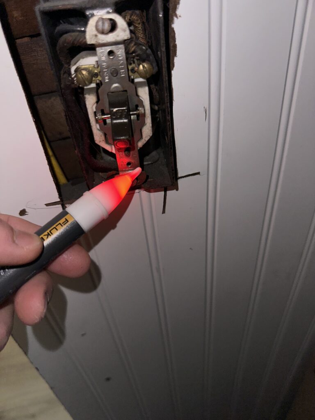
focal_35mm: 24
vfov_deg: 71.6
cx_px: 158
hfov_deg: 56.8
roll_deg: +6.2
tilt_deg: -38.2
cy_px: 210
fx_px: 291
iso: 64
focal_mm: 6.86
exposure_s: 1/76
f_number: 1.78
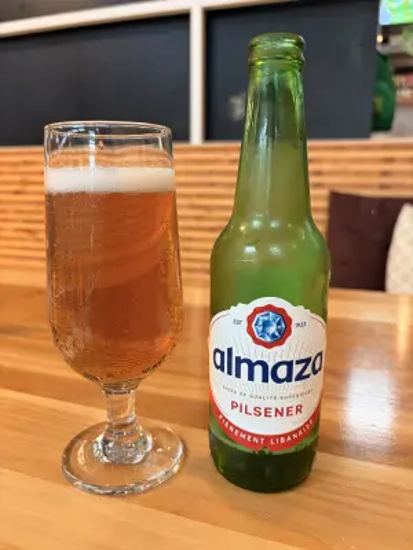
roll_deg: +0.7
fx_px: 414
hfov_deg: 53.1
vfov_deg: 67.3
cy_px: 275
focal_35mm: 26
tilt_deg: -11.4
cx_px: 206
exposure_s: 1/60
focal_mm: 5.96
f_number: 1.6
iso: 100
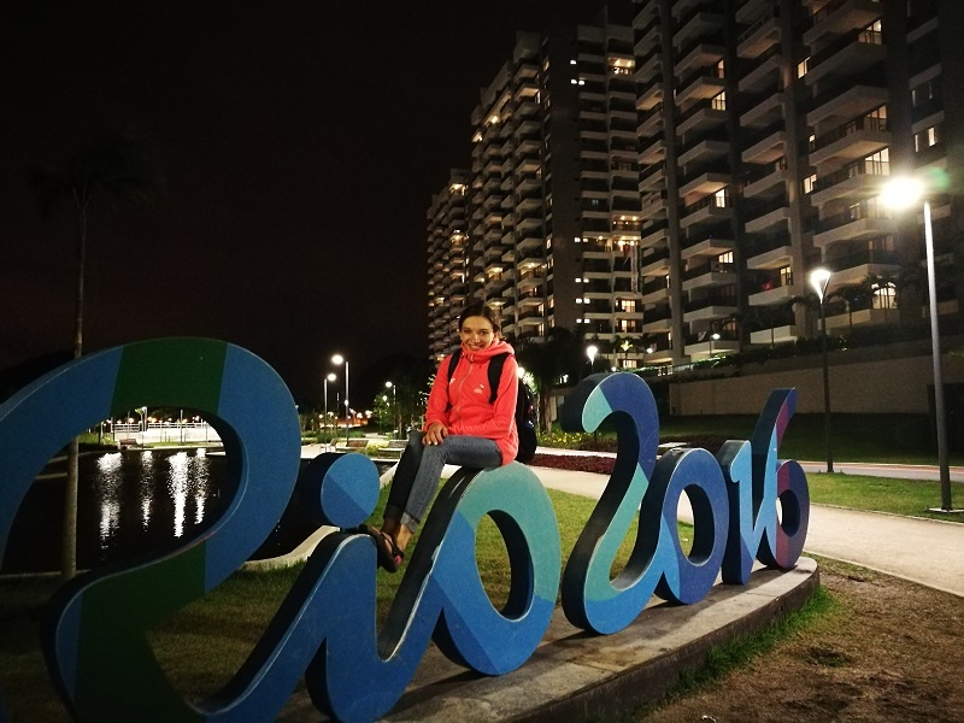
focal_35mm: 27
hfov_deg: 65.3
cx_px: 482
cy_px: 362
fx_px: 752
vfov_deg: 51.4
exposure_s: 1/17.1
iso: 2500
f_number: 2.2
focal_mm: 4.5
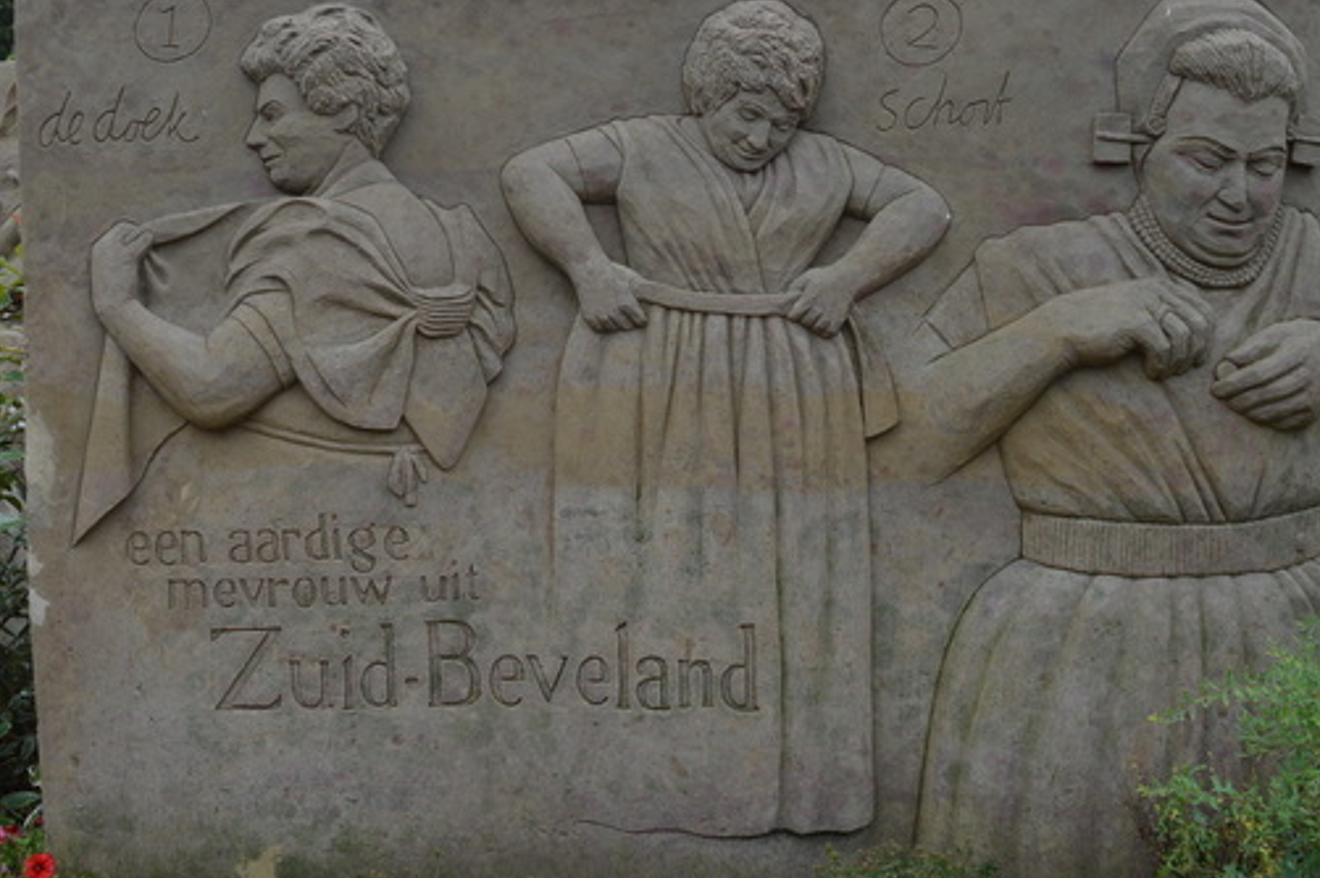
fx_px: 1576
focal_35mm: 43
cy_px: 334
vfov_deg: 31.0
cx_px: 631
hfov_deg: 45.4
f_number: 8
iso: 100
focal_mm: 18
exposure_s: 1/125
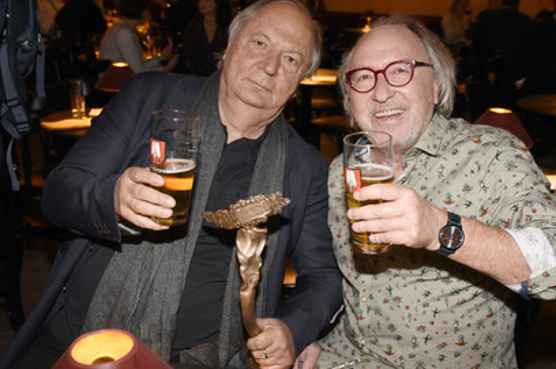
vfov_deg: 31.8
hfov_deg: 46.4
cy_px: 177
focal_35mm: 42
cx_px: 298
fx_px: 648
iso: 2500
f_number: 6.3
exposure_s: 1/60
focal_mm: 38
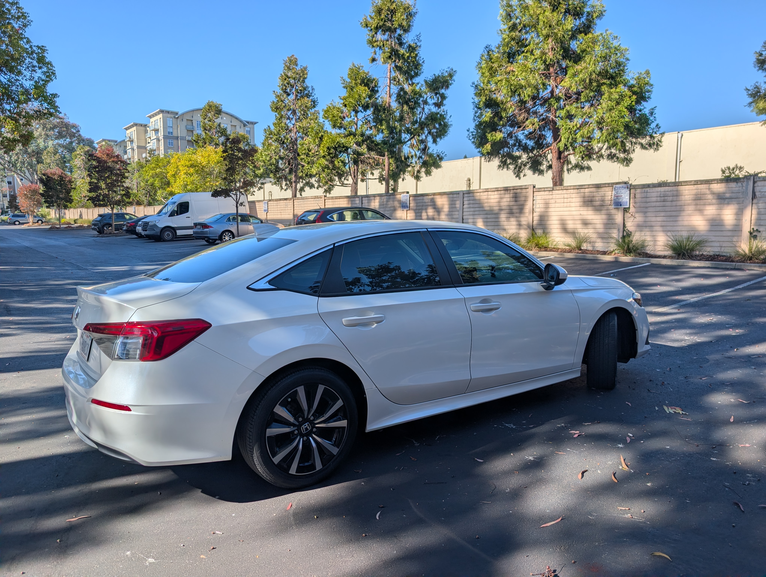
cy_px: 288
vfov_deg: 56.9
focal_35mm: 24
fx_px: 532
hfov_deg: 71.5
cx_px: 383
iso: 19
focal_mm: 6.9
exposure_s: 1/1497
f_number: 1.68
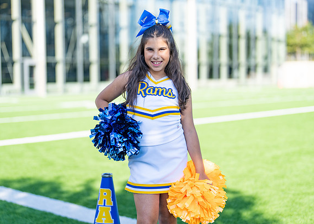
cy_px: 110
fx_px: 535
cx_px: 155
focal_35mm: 60
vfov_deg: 23.7
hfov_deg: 32.7
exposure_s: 1/3200
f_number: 1.2
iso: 100
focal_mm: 50
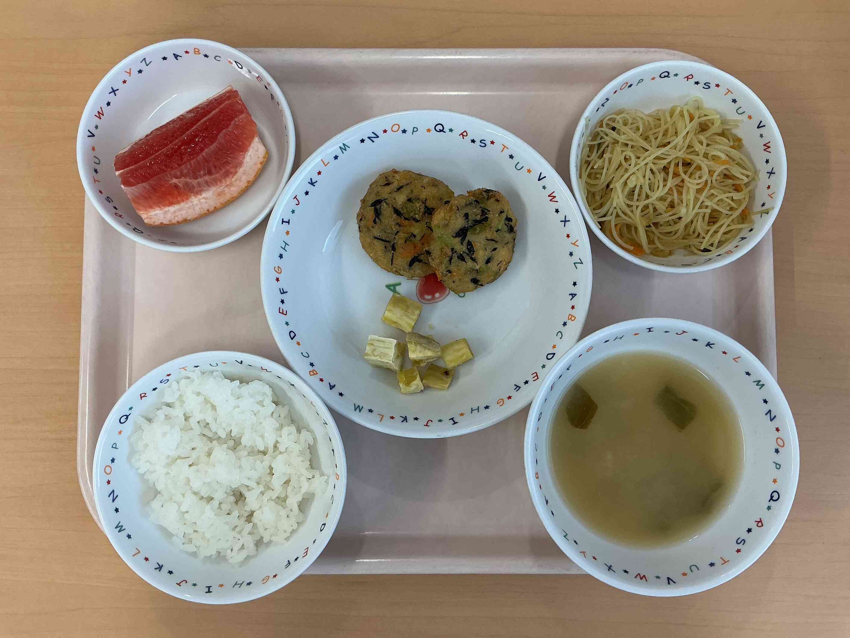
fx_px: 712
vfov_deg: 48.2
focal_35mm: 29
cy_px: 319
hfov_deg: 61.7
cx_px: 425
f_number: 1.8
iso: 64
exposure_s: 1/120
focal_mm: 3
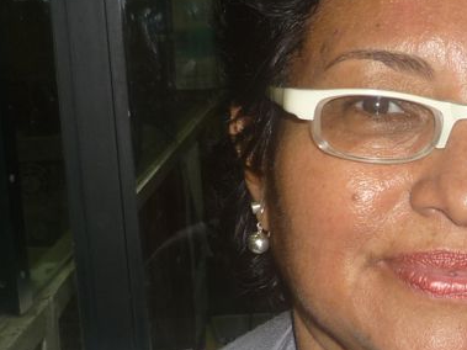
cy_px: 208
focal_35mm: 87
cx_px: 398
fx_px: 1173
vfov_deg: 17.0
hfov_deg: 22.1
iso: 100
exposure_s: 1/30
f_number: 2.8
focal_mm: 5.5
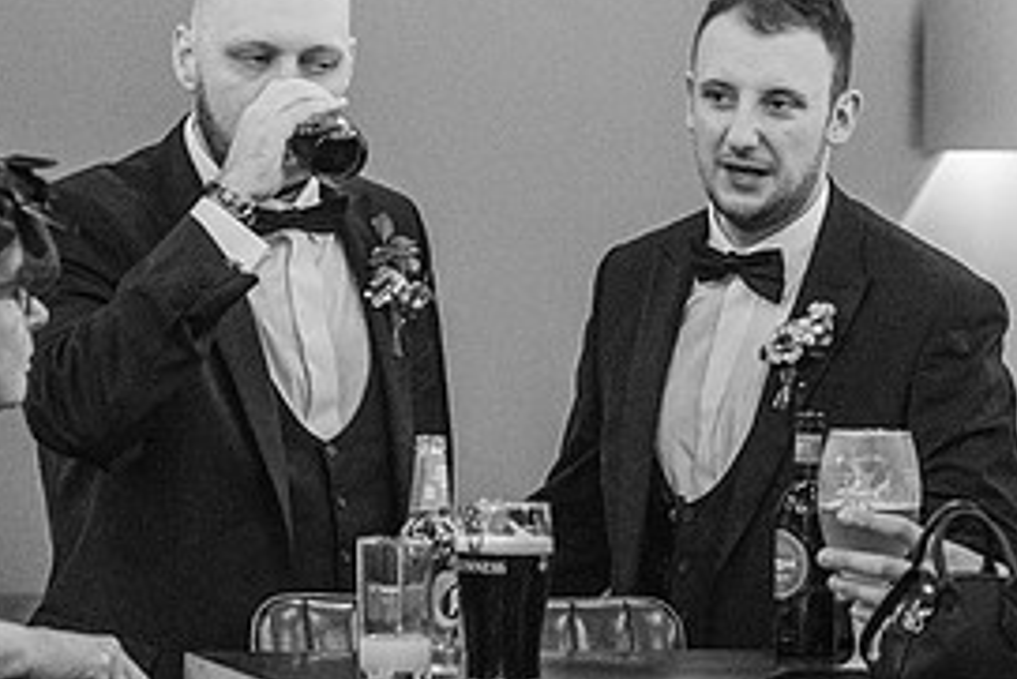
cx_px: 495
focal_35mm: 231
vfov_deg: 6.0
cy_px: 306
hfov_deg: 8.9
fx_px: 6529
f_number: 2.8
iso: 8000
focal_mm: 72
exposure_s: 1/200
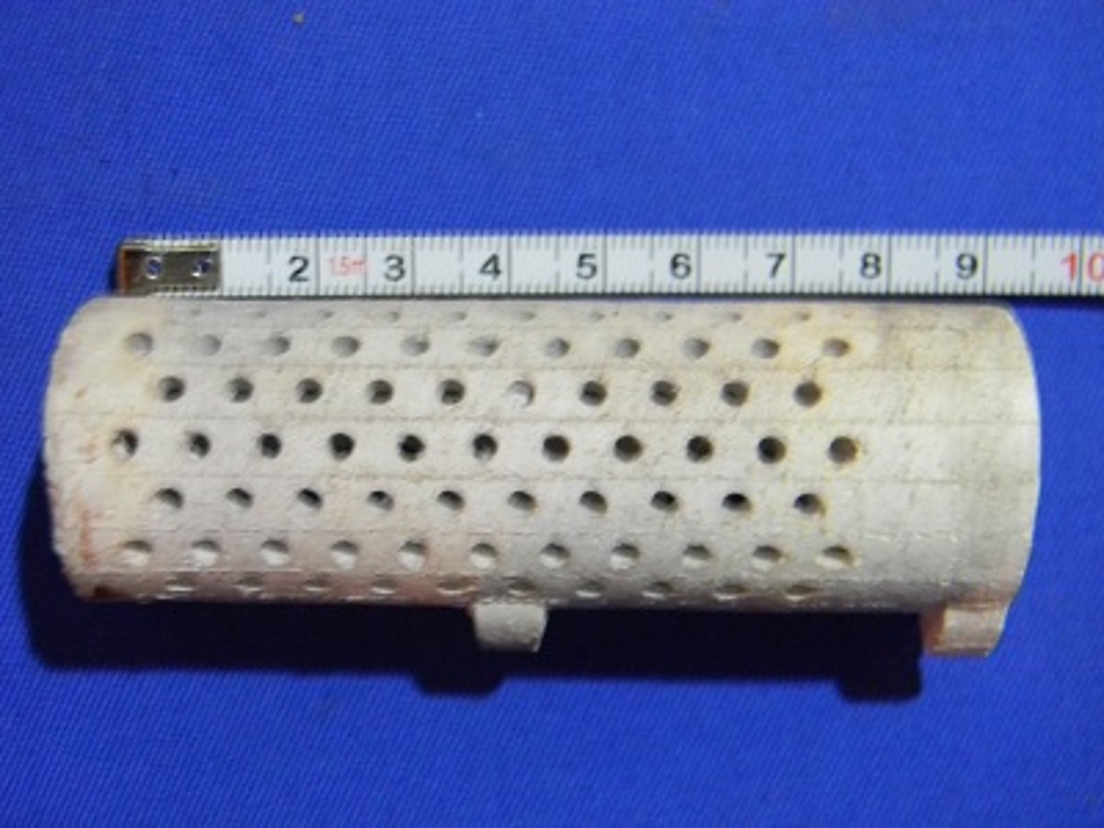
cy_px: 414
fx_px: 1499
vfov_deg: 30.9
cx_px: 552
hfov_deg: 40.4
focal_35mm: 47
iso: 400
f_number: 3.9
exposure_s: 1/3.1
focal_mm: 8.6
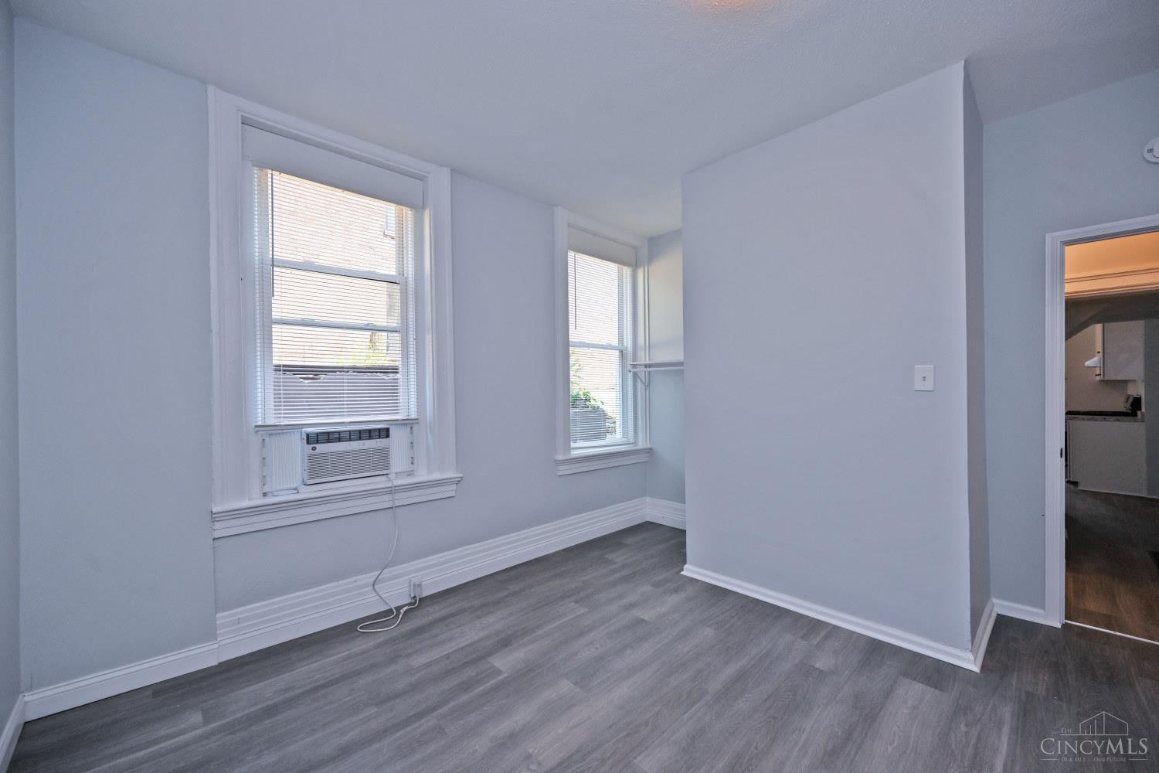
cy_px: 386
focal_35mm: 14
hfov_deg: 104.3
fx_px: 451
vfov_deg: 81.2
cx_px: 580
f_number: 5
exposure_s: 1/100
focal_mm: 14
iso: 200
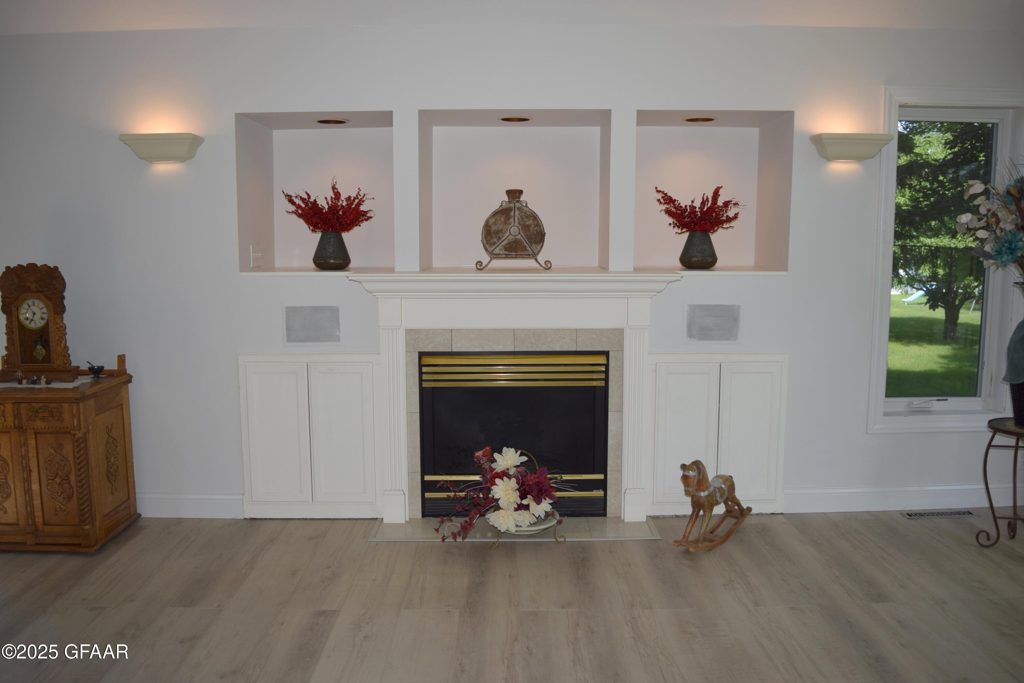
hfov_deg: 67.4
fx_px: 768
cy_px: 342
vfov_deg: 47.9
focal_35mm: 27
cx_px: 512
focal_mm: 18
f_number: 3.5
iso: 100
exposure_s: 1/200
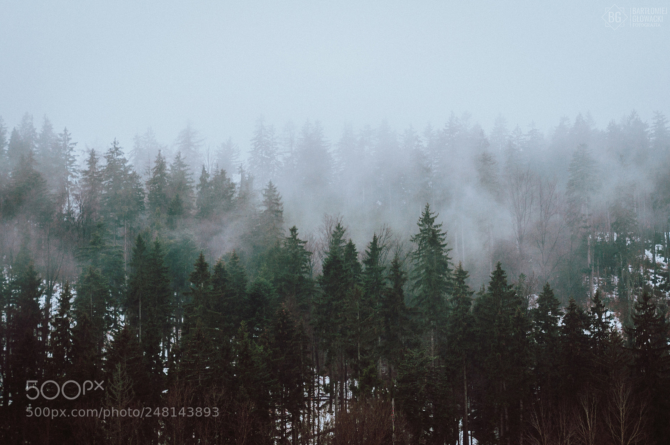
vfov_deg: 16.5
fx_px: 1534
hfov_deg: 24.6
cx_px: 335
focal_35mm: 82
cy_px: 222
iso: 200
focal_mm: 55
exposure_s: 1/180
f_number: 4
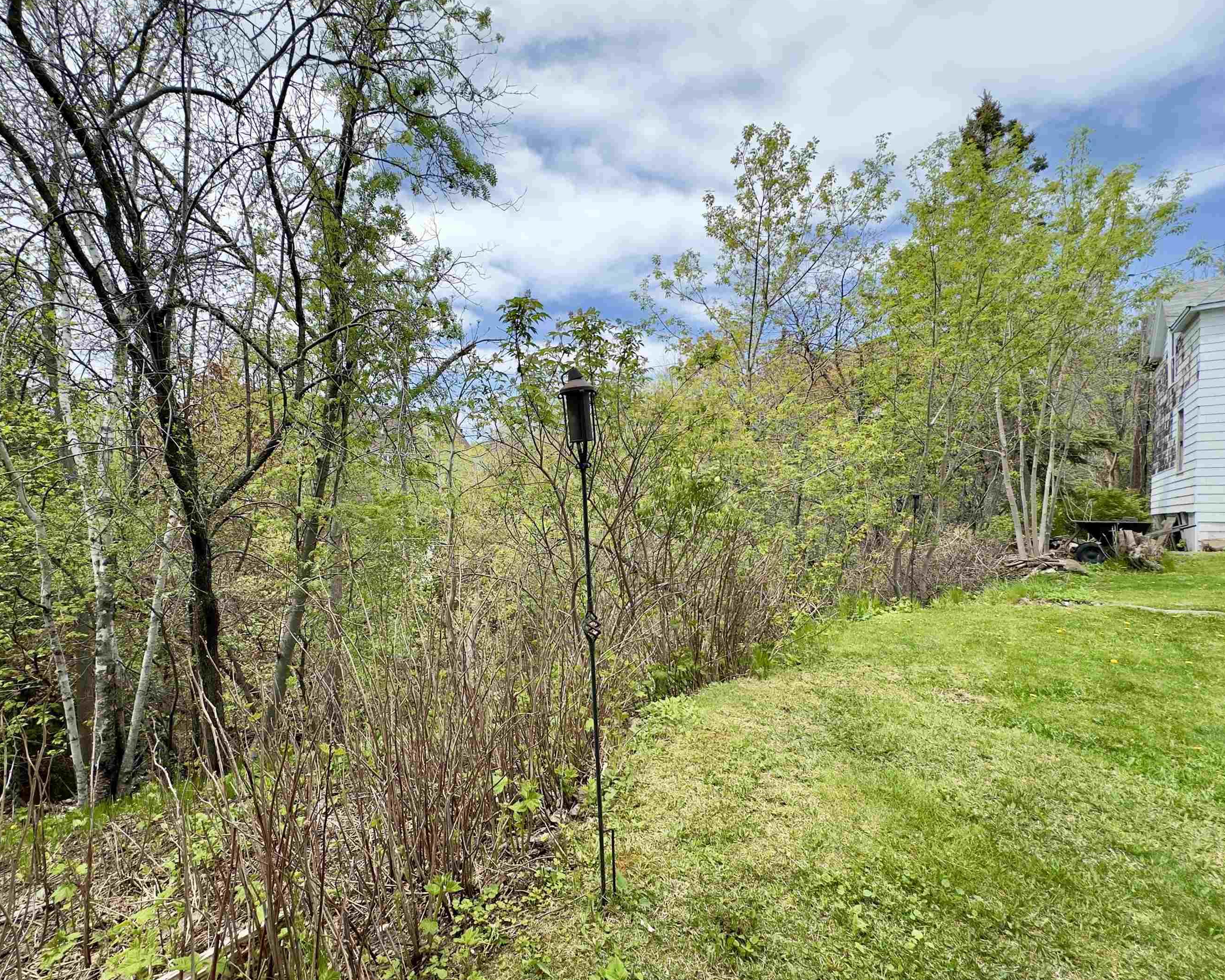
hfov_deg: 92.7
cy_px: 516
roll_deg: -0.6
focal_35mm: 16
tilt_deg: -2.0
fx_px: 580
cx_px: 543
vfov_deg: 80.3
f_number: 2.2
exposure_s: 1/673
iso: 40
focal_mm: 2.22
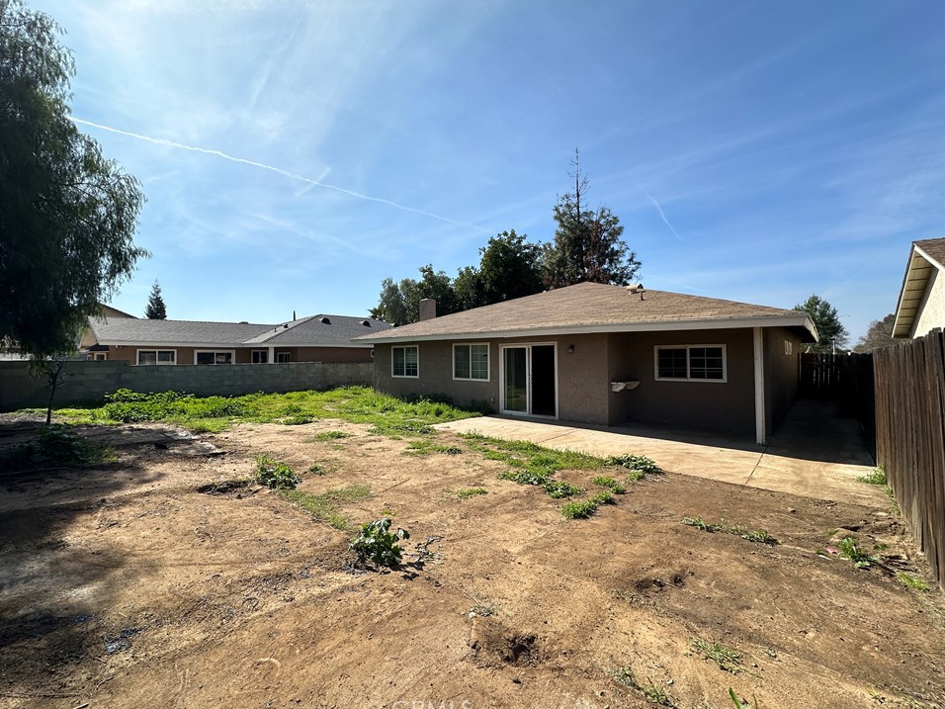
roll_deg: -0.1
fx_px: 409
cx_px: 442
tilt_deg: +1.8
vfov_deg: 81.7
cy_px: 344
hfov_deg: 98.0
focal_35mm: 15
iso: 50
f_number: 2.2
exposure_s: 1/2817
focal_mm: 2.22
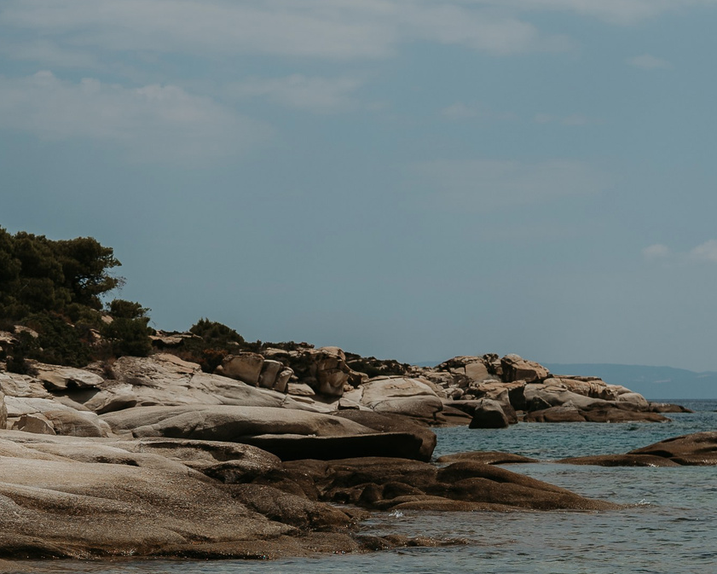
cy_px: 469
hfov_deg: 19.1
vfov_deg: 15.3
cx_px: 227
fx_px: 2122
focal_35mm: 100
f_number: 2.8
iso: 100
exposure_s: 1/4000
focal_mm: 35
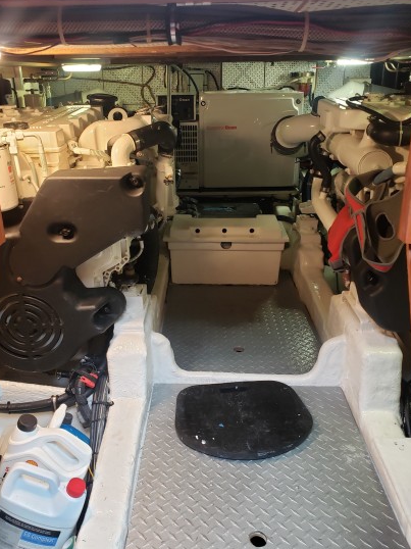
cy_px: 260
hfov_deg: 48.1
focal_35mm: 29
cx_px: 189
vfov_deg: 61.6
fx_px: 459
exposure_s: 1/39
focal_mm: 4.3
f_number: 2.4
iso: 250
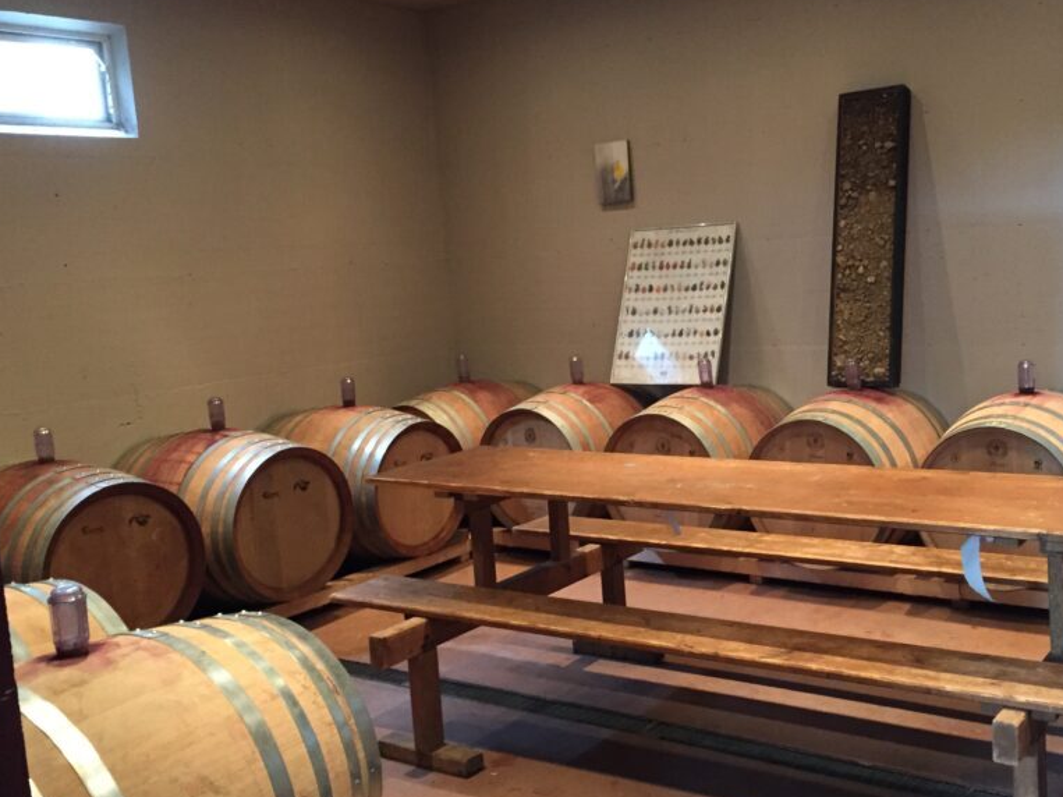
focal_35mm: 38
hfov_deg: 48.6
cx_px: 652
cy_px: 415
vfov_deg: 37.7
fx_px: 1167
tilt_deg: -7.8
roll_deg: +3.2
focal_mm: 4.15
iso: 250
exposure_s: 1/15
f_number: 2.2
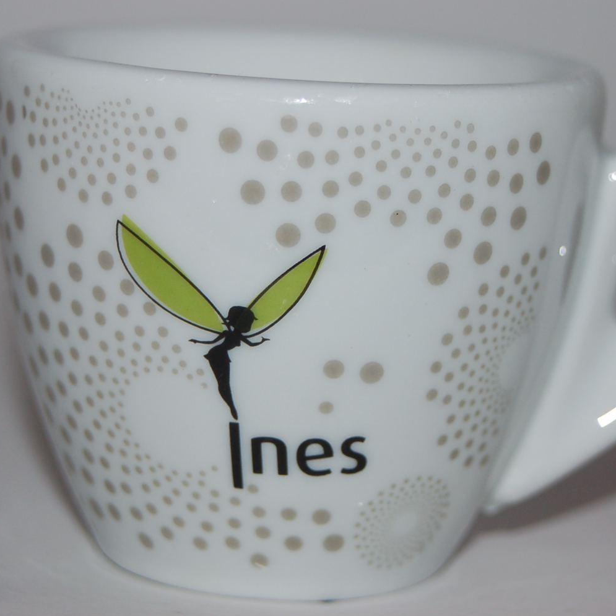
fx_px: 3100
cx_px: 319
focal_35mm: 154
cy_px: 308
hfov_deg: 11.3
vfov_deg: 11.3
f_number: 7.1
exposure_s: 1/125
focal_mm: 80
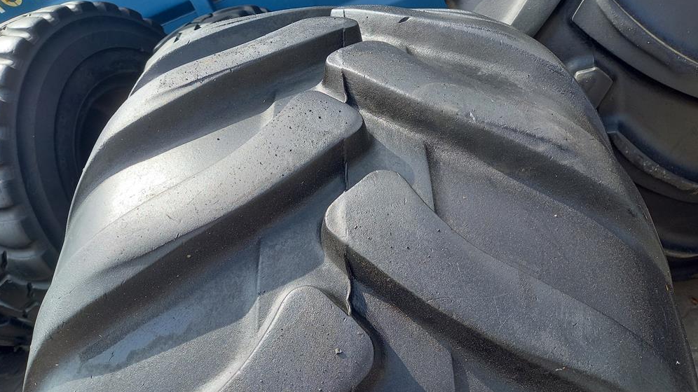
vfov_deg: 41.4
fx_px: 518
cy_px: 217
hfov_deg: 67.9
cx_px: 350
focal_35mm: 28
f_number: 1.8
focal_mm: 4.65
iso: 50
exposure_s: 1/232
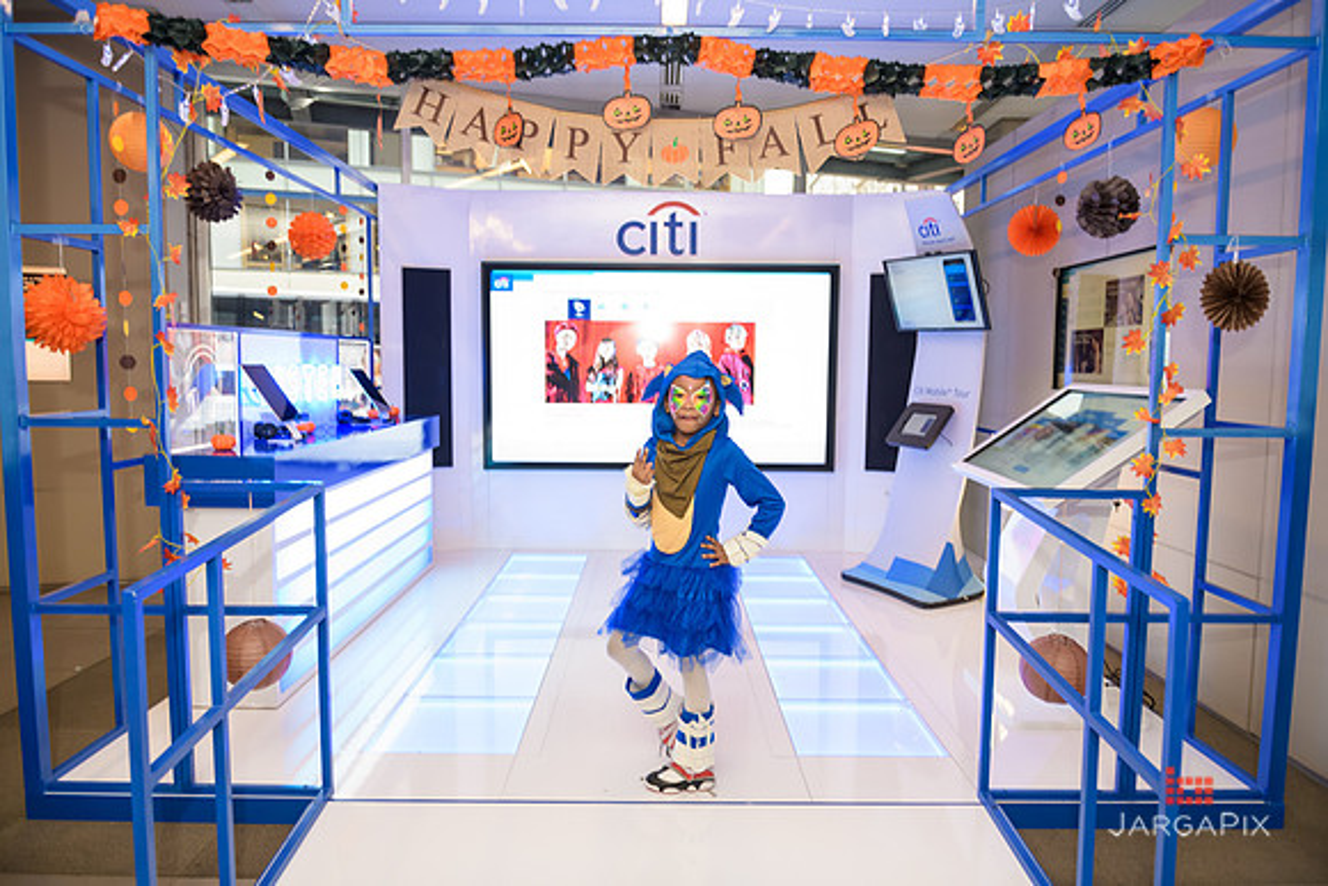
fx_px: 885
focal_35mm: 24
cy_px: 443
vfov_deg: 53.2
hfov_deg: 73.7
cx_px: 664
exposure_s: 1/125
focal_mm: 24
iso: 800
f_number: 3.2
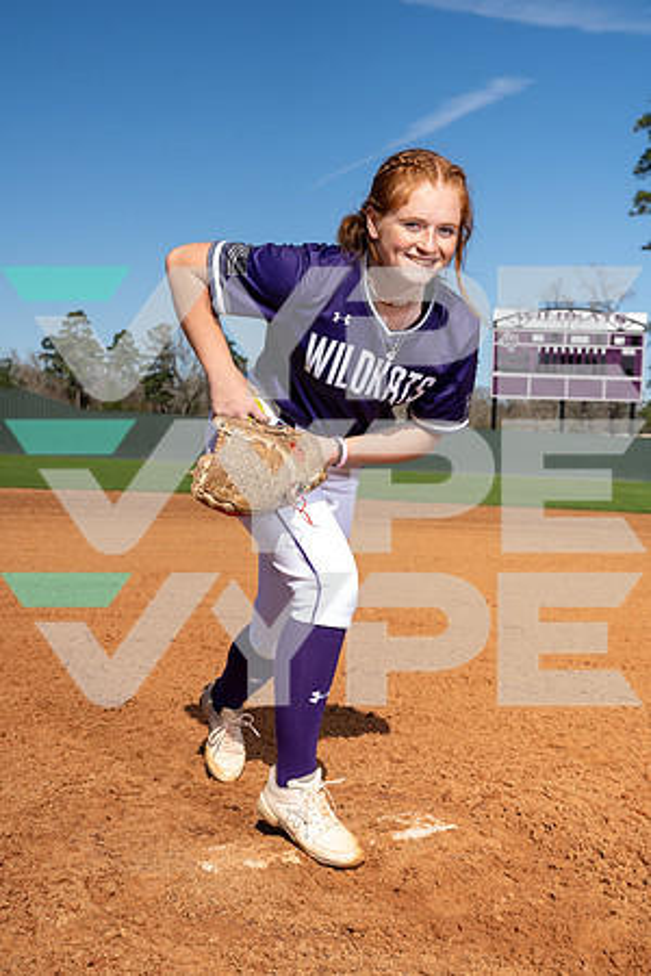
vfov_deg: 39.6
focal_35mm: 50
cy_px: 488
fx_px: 1356
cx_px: 326
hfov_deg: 27.0
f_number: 8
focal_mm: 50
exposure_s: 1/250
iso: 100
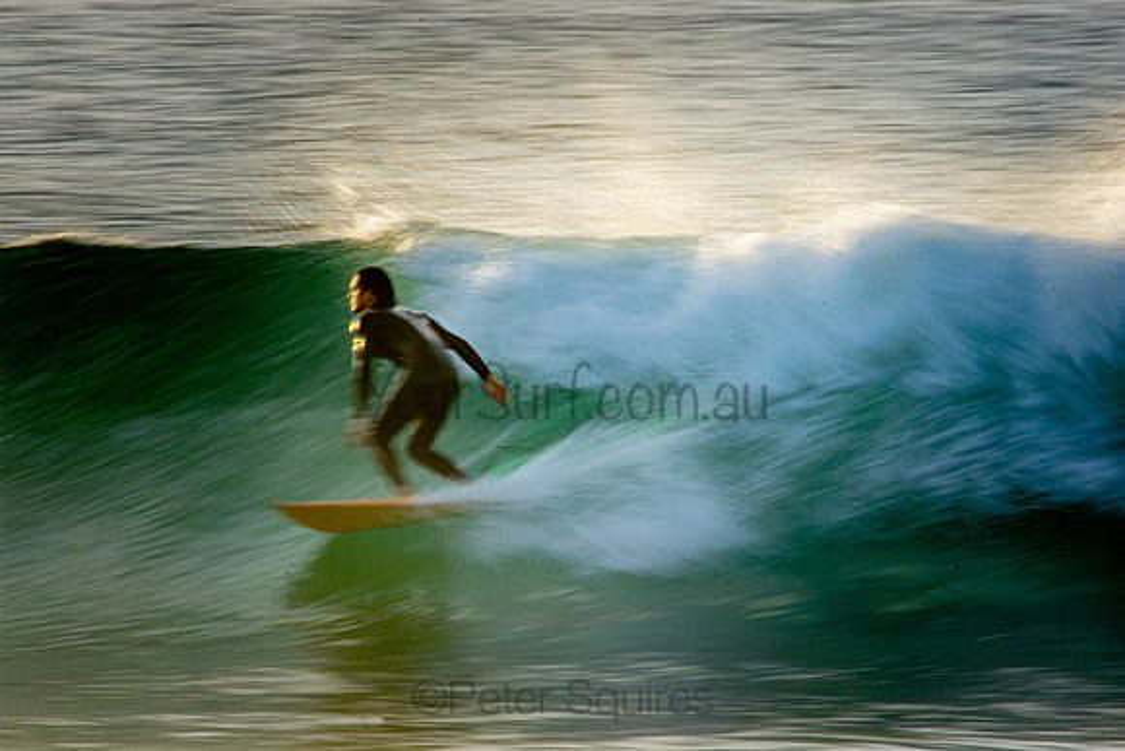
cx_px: 562
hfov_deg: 2.7
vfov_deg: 1.8
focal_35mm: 750
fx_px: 23442
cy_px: 376
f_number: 22
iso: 100
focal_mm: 500
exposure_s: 1/20
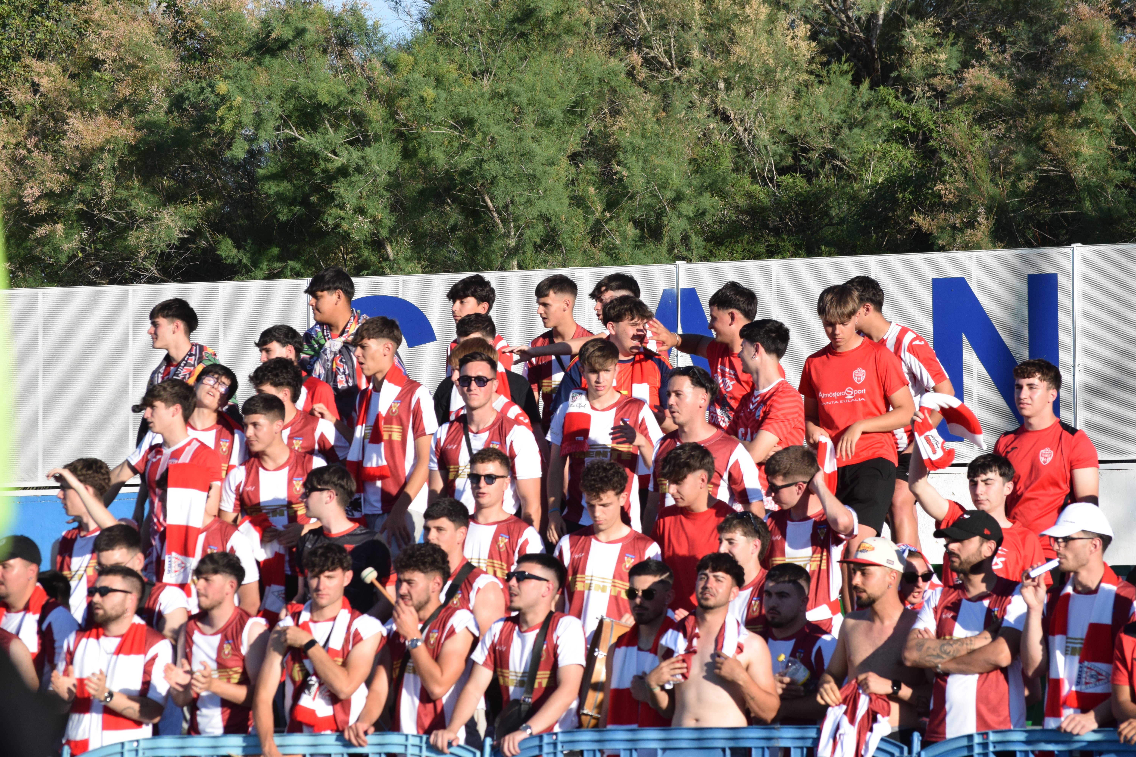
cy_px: 378
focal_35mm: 180
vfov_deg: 7.6
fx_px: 5680
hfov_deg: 11.4
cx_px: 568
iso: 800
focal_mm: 120
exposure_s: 1/1000
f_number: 10
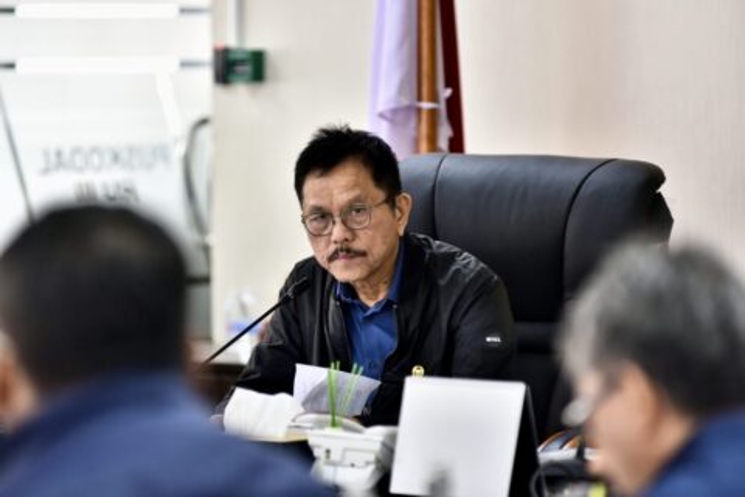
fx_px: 4139
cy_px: 248
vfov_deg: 6.9
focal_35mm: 200
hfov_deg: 10.3
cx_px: 372
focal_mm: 200
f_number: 4
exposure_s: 1/100
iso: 800
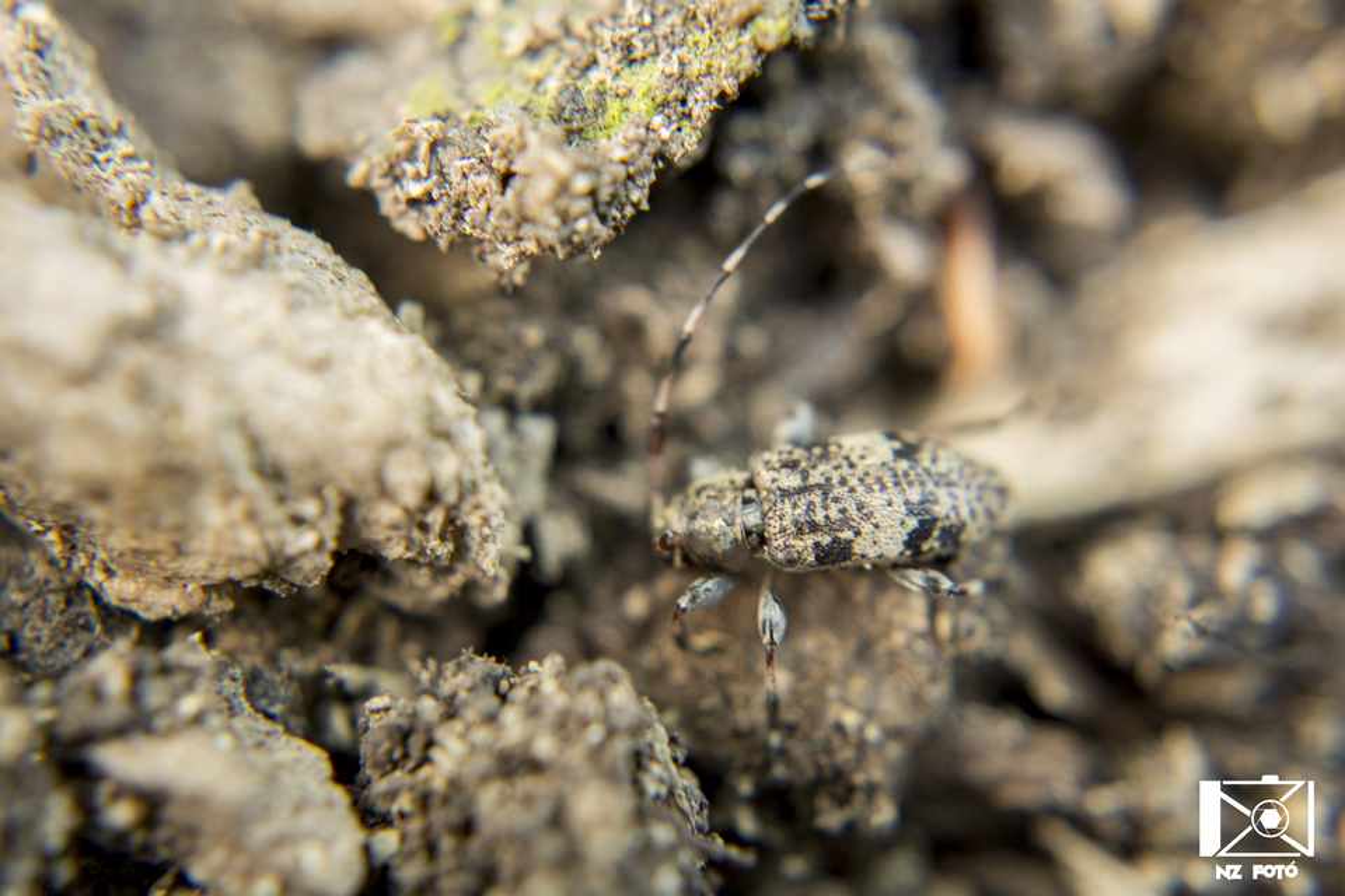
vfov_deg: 22.6
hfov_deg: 33.4
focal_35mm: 60
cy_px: 448
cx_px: 672
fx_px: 2241
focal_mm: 40
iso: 400
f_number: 5.6
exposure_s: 1/20
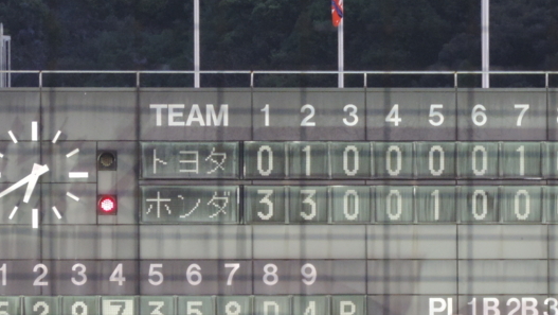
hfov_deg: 4.0
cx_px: 385
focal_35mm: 537
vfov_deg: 2.3
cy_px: 223
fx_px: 7949
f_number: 4.8
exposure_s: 1/25
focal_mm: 57.9
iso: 800
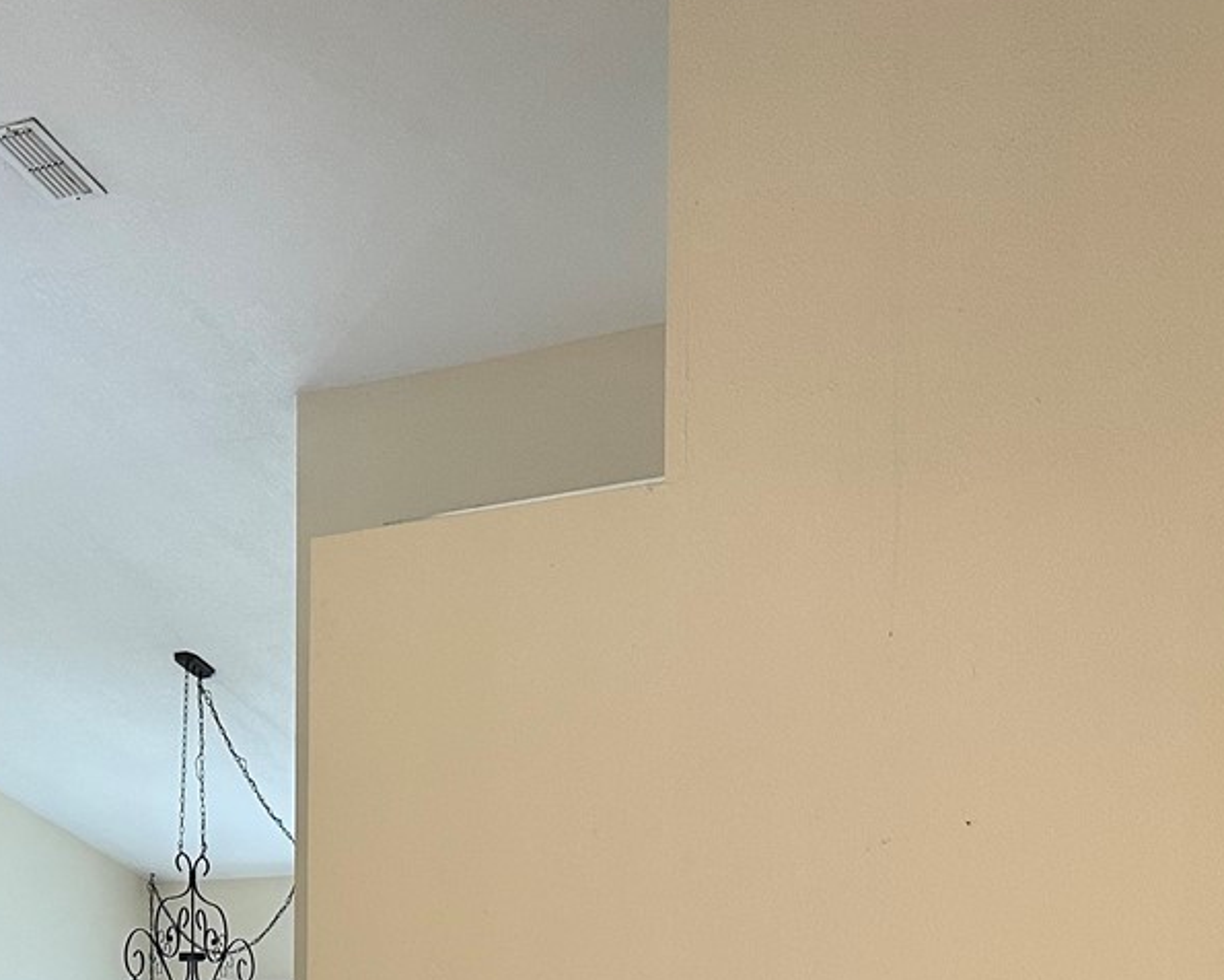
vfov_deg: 22.4
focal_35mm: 63
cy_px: 1171
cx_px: 103
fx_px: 2282
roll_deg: +0.3
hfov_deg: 28.7
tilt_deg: -4.1
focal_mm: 6.86
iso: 200
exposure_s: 1/60
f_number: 1.78
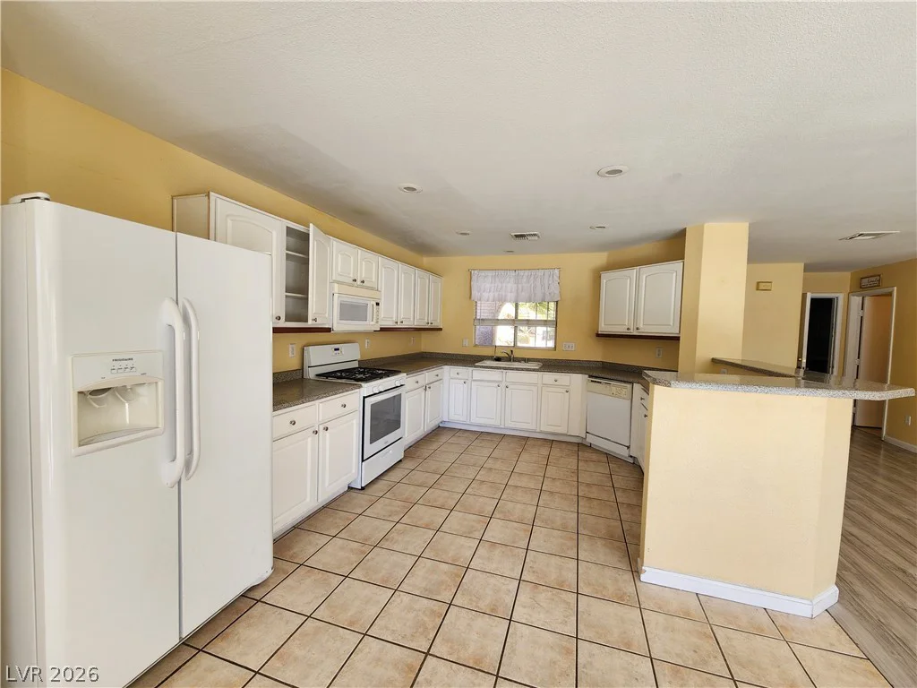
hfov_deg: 106.2
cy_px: 344
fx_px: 344
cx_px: 458
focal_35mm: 13
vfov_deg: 89.9
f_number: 2.2
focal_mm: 2.2
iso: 80
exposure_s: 1/120
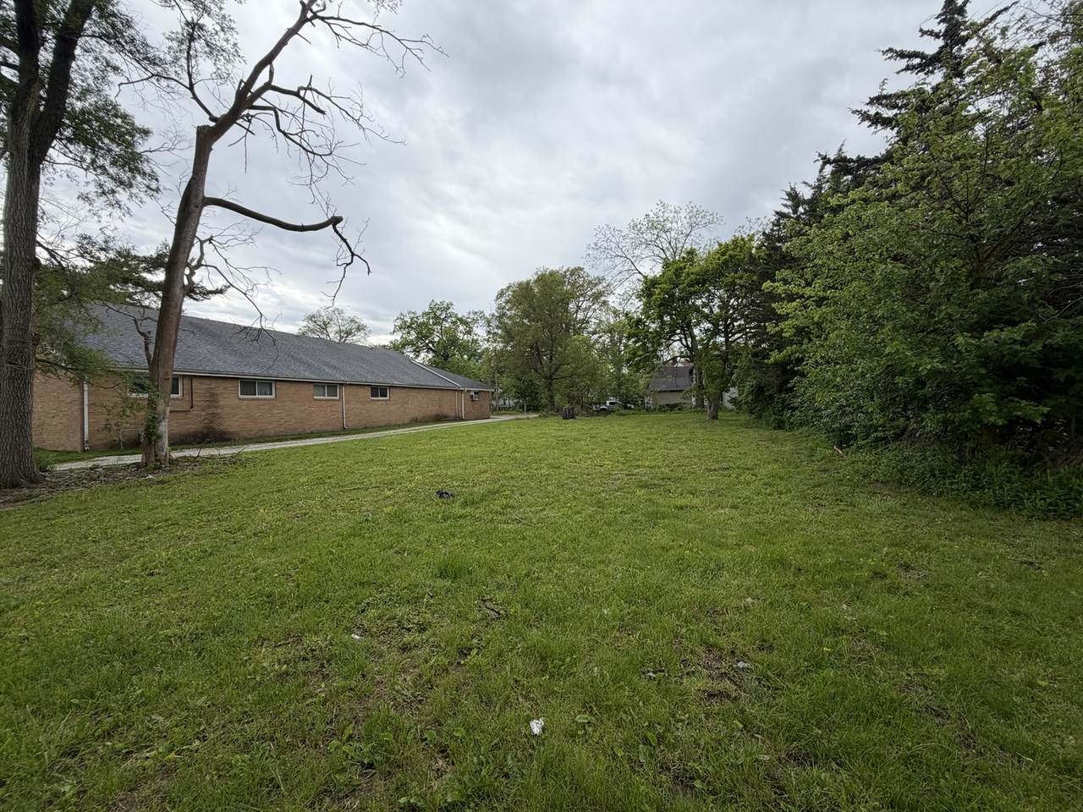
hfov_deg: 102.1
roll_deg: +1.9
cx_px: 542
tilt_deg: +0.7
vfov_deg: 85.7
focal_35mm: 14
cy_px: 406
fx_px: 438
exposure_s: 1/770
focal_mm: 2.22
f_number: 2.2
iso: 40
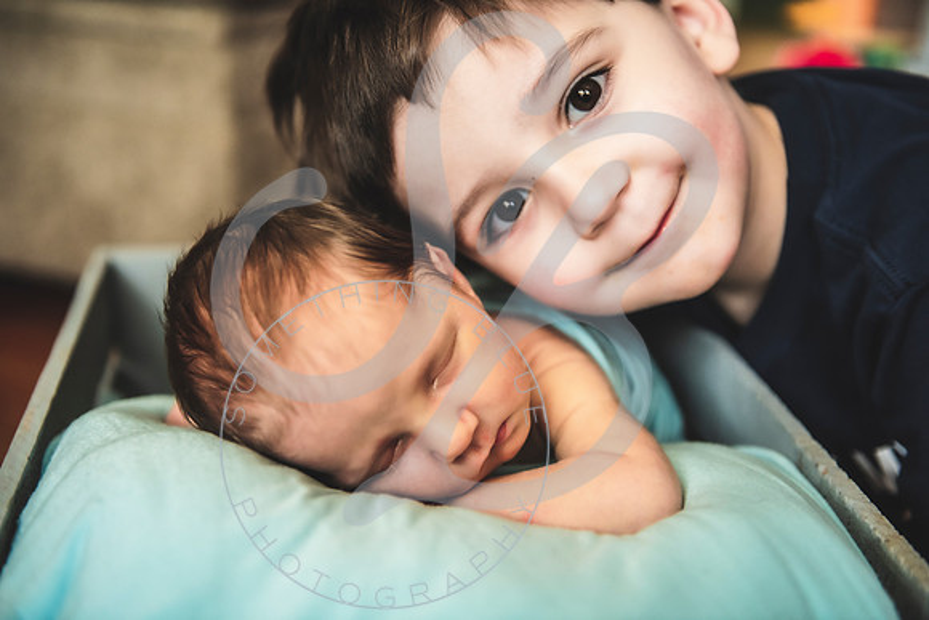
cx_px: 464
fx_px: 1239
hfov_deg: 41.1
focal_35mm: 48
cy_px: 310
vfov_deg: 28.1
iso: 1000
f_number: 2.8
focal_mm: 48
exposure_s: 1/125
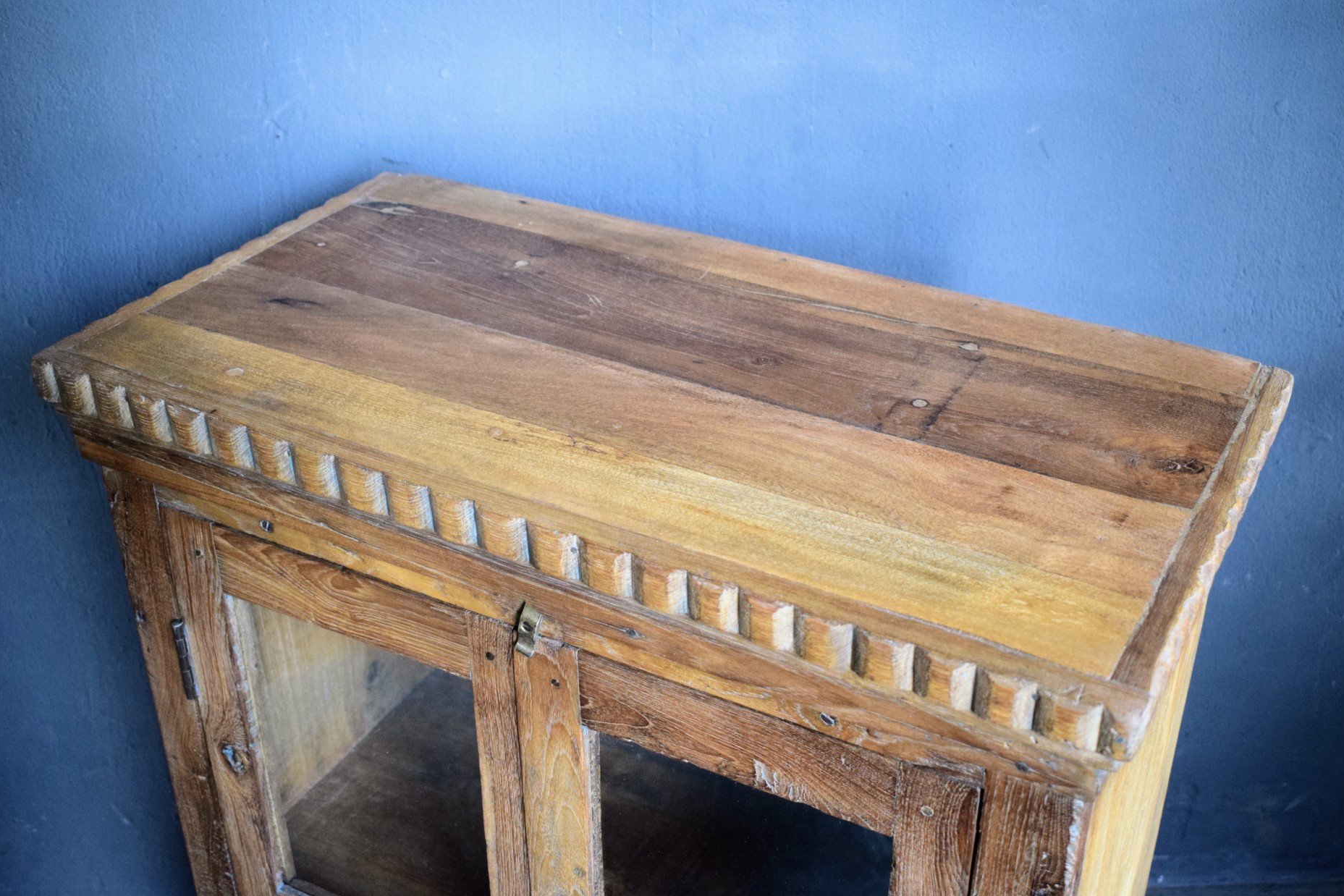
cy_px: 447
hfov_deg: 46.4
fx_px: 1568
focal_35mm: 42
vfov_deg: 31.9
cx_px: 687
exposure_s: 1/60
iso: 1250
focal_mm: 26
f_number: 4
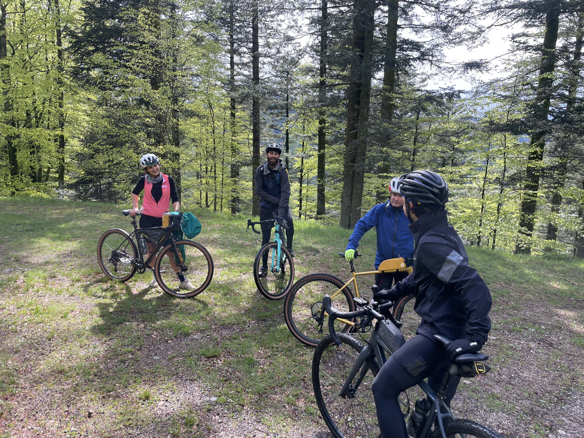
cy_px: 219
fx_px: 439
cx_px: 292
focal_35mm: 26
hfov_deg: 67.3
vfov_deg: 53.1
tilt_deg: -9.9
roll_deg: -1.0
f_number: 1.6
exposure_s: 1/295
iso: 32
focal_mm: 4.2
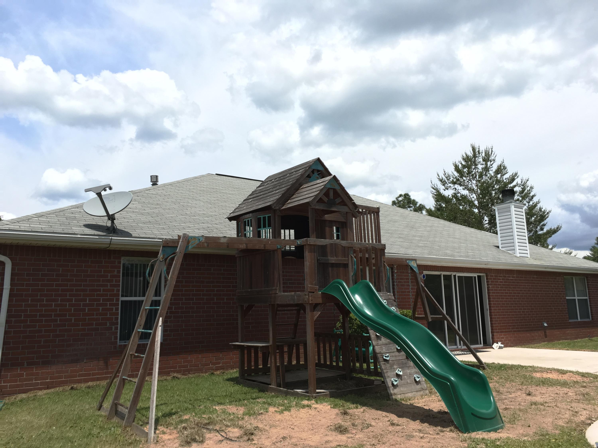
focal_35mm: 29
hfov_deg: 61.7
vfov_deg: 48.2
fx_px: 501
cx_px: 299
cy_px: 224
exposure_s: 1/481
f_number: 2.2
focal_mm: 4.15
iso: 25
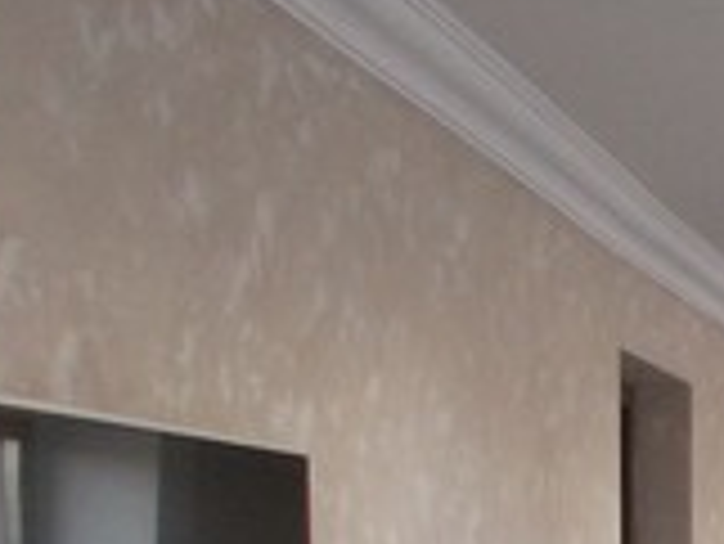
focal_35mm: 129
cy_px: 1043
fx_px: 2700
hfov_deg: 13.9
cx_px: 1228
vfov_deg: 10.7
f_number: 3.2
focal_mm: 4.6
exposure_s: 1/25
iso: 160
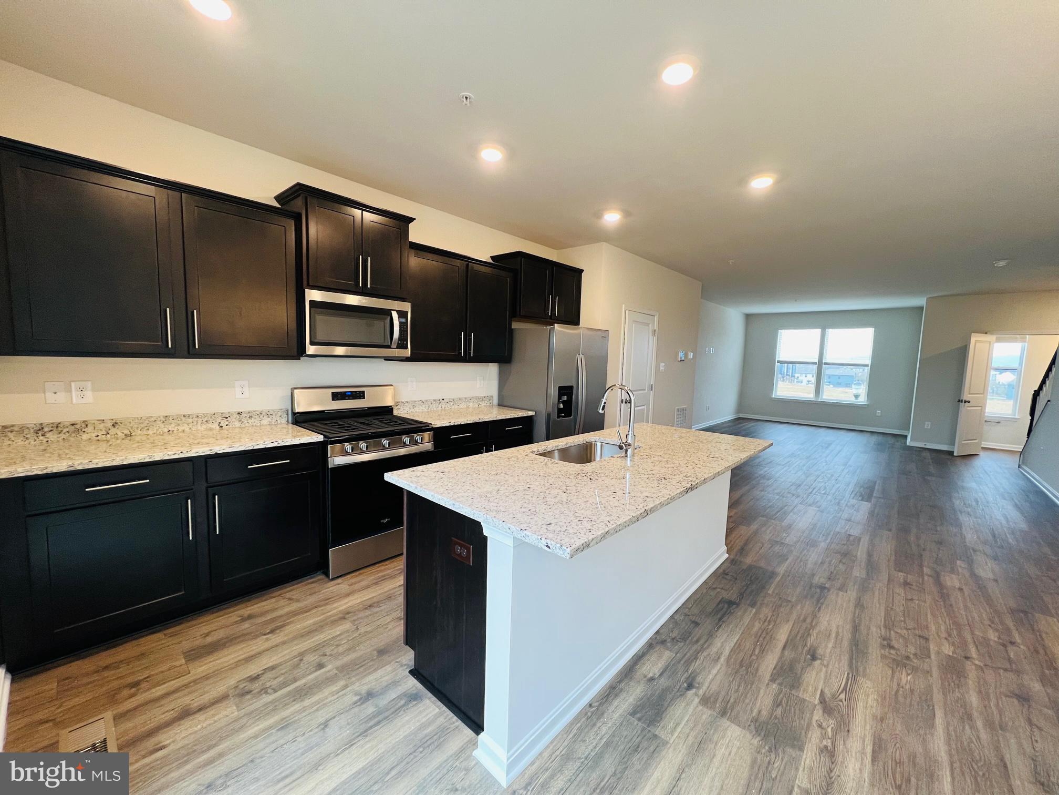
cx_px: 530
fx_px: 398
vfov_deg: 89.9
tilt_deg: -6.0
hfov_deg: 106.2
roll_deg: -1.6
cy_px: 398
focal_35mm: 13
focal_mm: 1.57
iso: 160
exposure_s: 1/60
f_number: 1.8
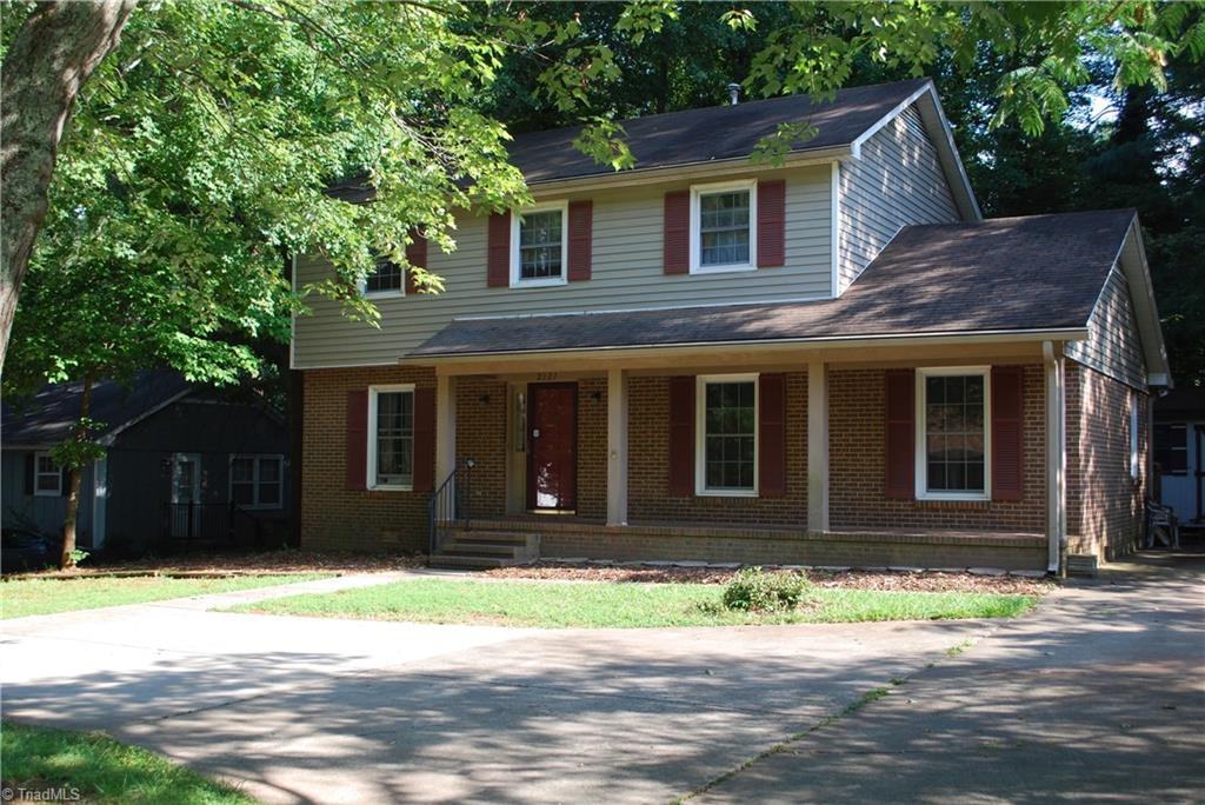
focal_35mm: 36
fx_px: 1206
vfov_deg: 36.9
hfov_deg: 53.1
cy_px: 402
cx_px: 602
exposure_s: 1/125
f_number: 5.6
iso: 200
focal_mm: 24
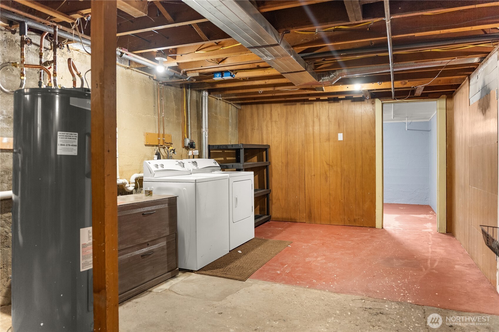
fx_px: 333
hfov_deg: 73.7
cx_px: 250
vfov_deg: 53.1
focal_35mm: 24
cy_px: 166
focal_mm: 24
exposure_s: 1/15
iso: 400
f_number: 2.8
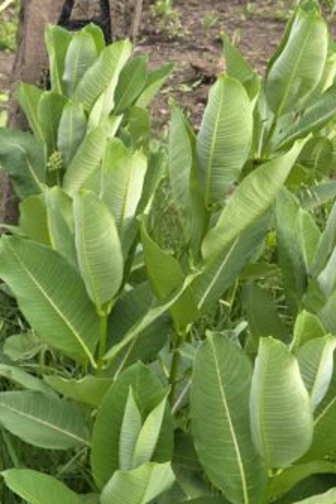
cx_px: -226
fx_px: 1022
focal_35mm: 73
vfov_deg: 26.6
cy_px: 468
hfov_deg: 16.3
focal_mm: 6.3
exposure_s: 1/180
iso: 40
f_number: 1.7
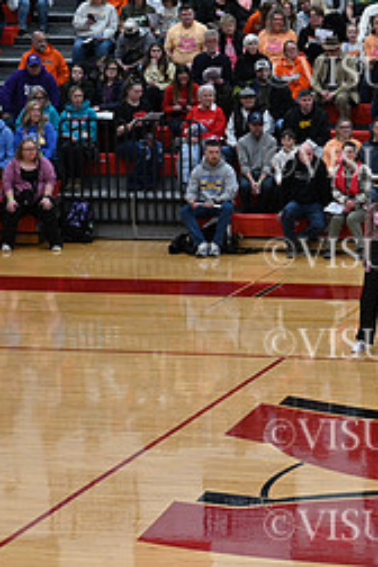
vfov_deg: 12.8
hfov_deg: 8.3
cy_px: 298
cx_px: 590
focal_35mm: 161
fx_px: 2536
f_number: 4
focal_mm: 70
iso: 4000
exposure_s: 1/400
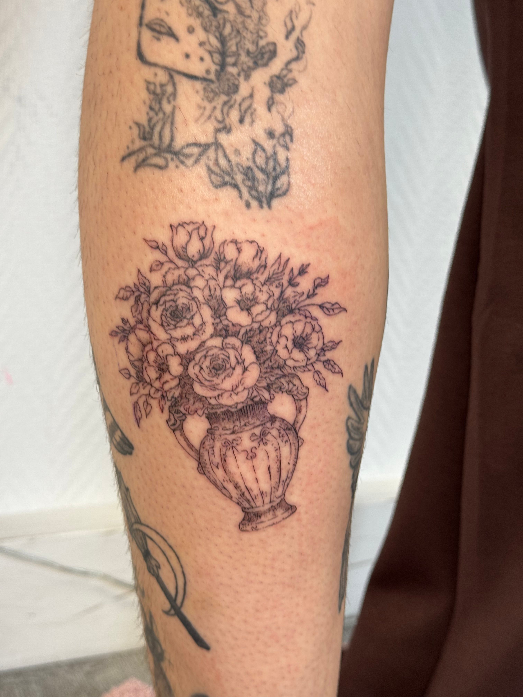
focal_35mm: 48
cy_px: 348
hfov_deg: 30.3
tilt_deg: -14.9
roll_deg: -5.4
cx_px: 262
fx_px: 967
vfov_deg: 39.7
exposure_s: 1/50
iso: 100
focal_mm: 6.76
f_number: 1.78
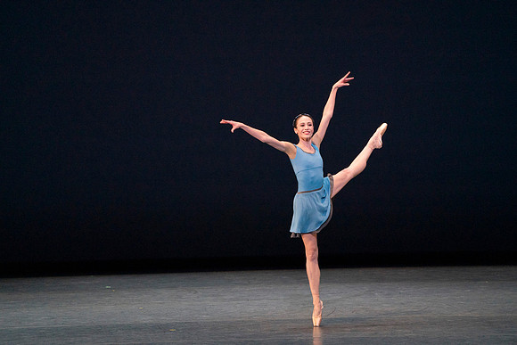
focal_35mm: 321
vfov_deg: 4.3
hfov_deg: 6.4
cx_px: 258
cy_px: 172
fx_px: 4611
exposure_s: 1/400
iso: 6400
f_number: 7.1
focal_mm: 321
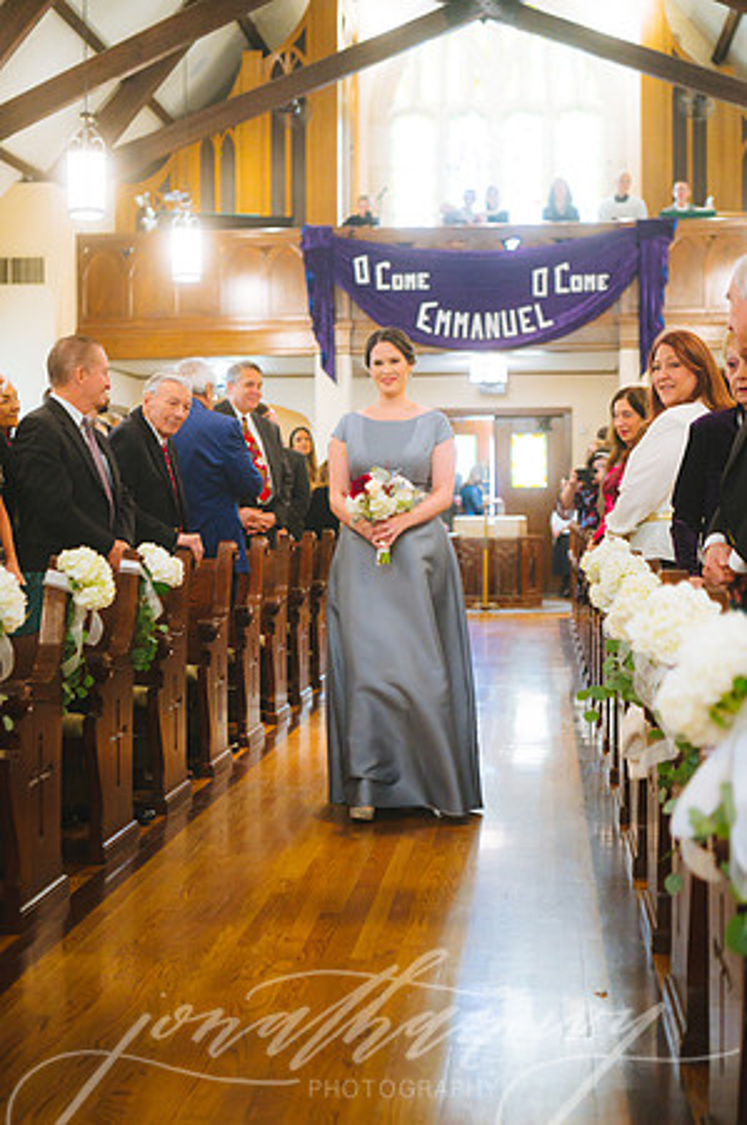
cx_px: 374
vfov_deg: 38.2
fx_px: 1622
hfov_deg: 25.9
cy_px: 562
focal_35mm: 52
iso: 2500
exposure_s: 1/160
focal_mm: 52
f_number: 2.8
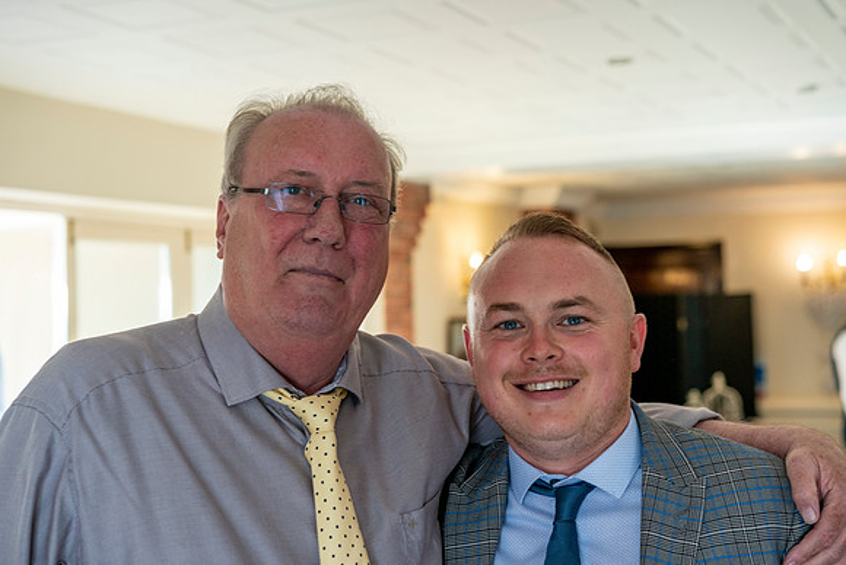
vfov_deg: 24.6
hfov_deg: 36.2
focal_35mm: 55
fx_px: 1293
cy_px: 282
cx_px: 423
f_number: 4
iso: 800
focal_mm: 55
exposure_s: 1/160
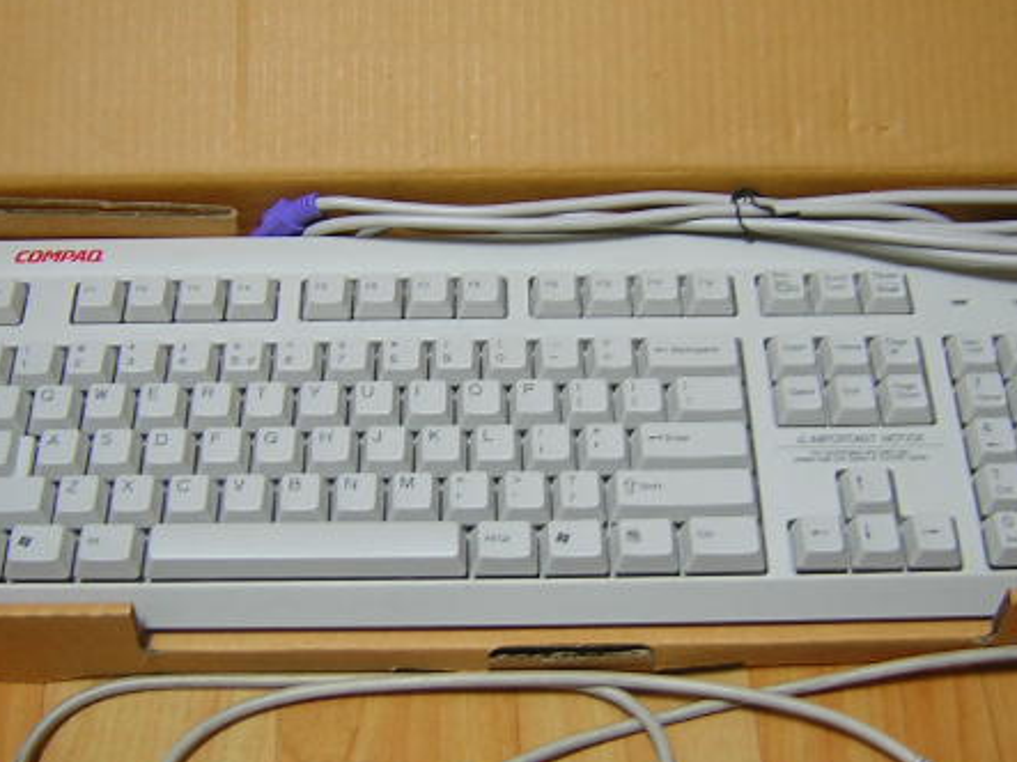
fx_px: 1527
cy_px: 301
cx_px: 503
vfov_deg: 28.0
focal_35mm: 52
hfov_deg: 36.8
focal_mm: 4.7
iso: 106
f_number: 2.6
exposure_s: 1/3.7
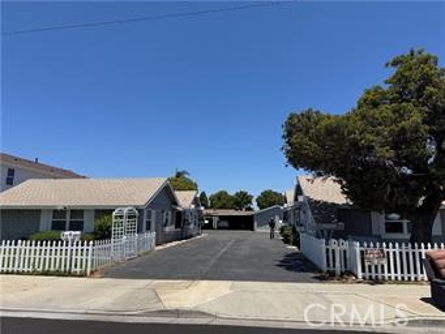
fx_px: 309
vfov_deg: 56.8
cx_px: 222
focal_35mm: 24
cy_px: 167
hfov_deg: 71.6
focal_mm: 6.76
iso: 80
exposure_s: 1/6410
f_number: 1.78
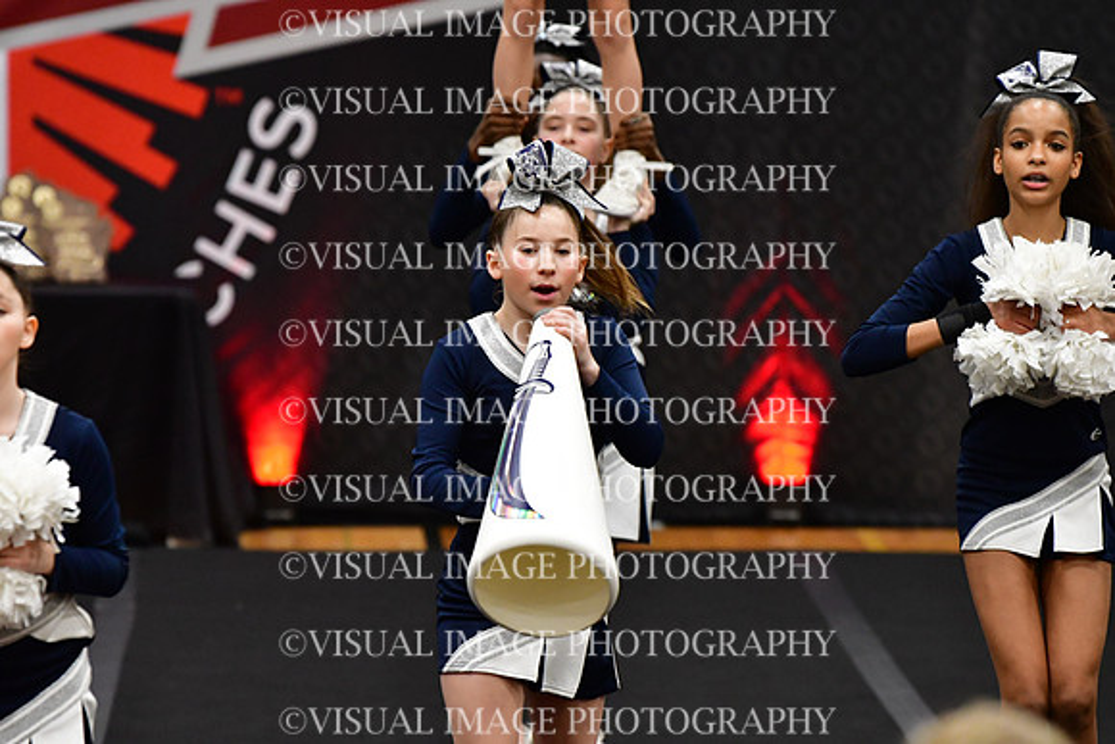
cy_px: 372
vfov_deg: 4.6
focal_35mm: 300
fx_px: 9293
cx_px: 558
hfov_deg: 6.9
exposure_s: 1/500
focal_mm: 200
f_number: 3.5
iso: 4000
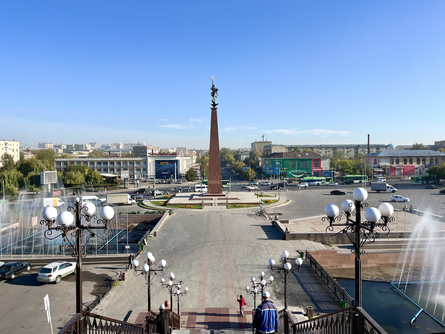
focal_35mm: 26
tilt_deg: -3.6
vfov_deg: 53.1
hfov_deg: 67.3
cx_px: 222
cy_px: 167
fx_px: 334
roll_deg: +0.7
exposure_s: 1/3311
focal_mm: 5.1
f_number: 1.6
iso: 50
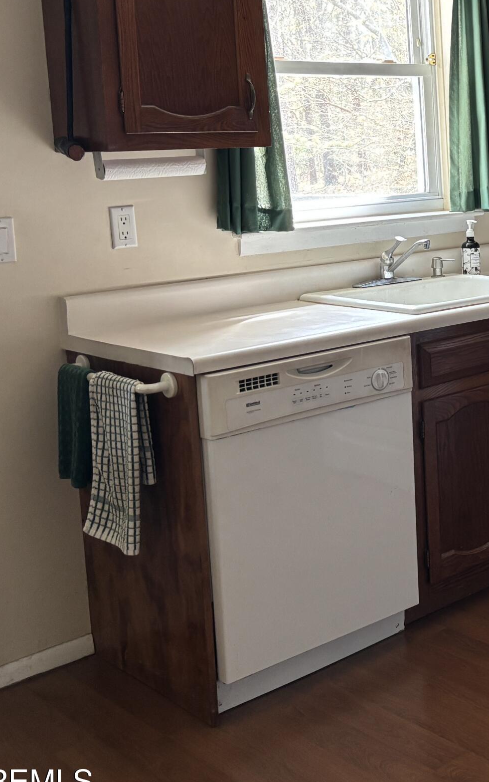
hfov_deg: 22.5
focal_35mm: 53
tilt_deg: -7.1
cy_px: 269
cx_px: 582
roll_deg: +1.3
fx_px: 1130
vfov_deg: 37.8
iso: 160
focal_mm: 5.96
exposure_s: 1/60
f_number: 1.6
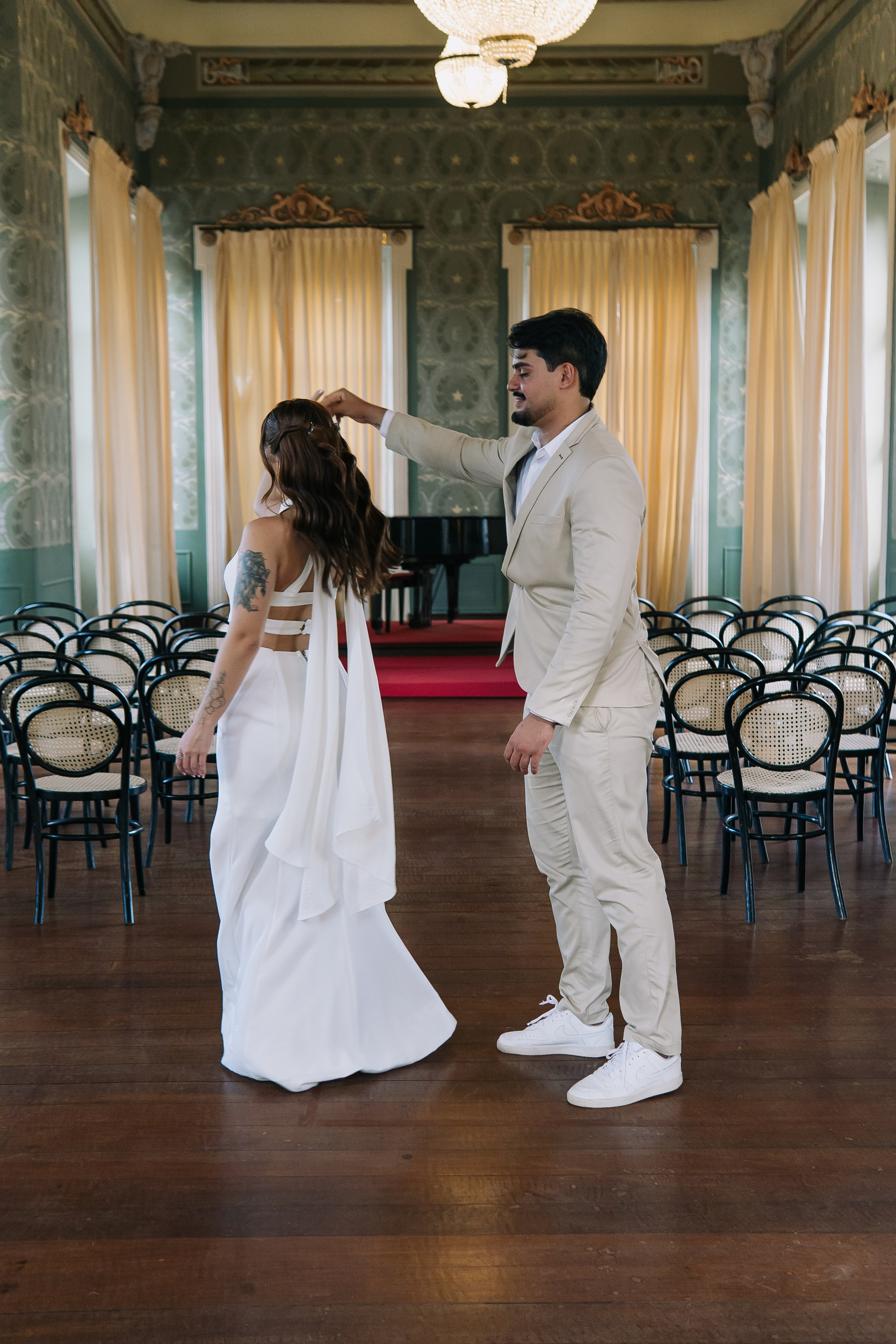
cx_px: 448
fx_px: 1680
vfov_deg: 43.6
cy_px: 672
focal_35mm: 45
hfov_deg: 29.9
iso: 500
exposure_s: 1/200
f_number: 2.8
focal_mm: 30
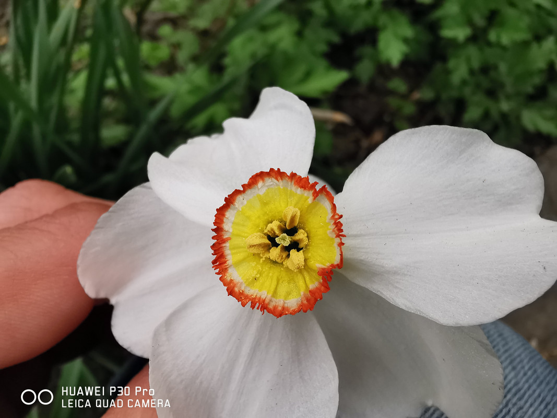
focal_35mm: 27
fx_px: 434
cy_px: 209
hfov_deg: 65.3
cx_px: 278
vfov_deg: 51.3
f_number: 2.2
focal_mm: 2.35
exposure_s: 1/425
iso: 50
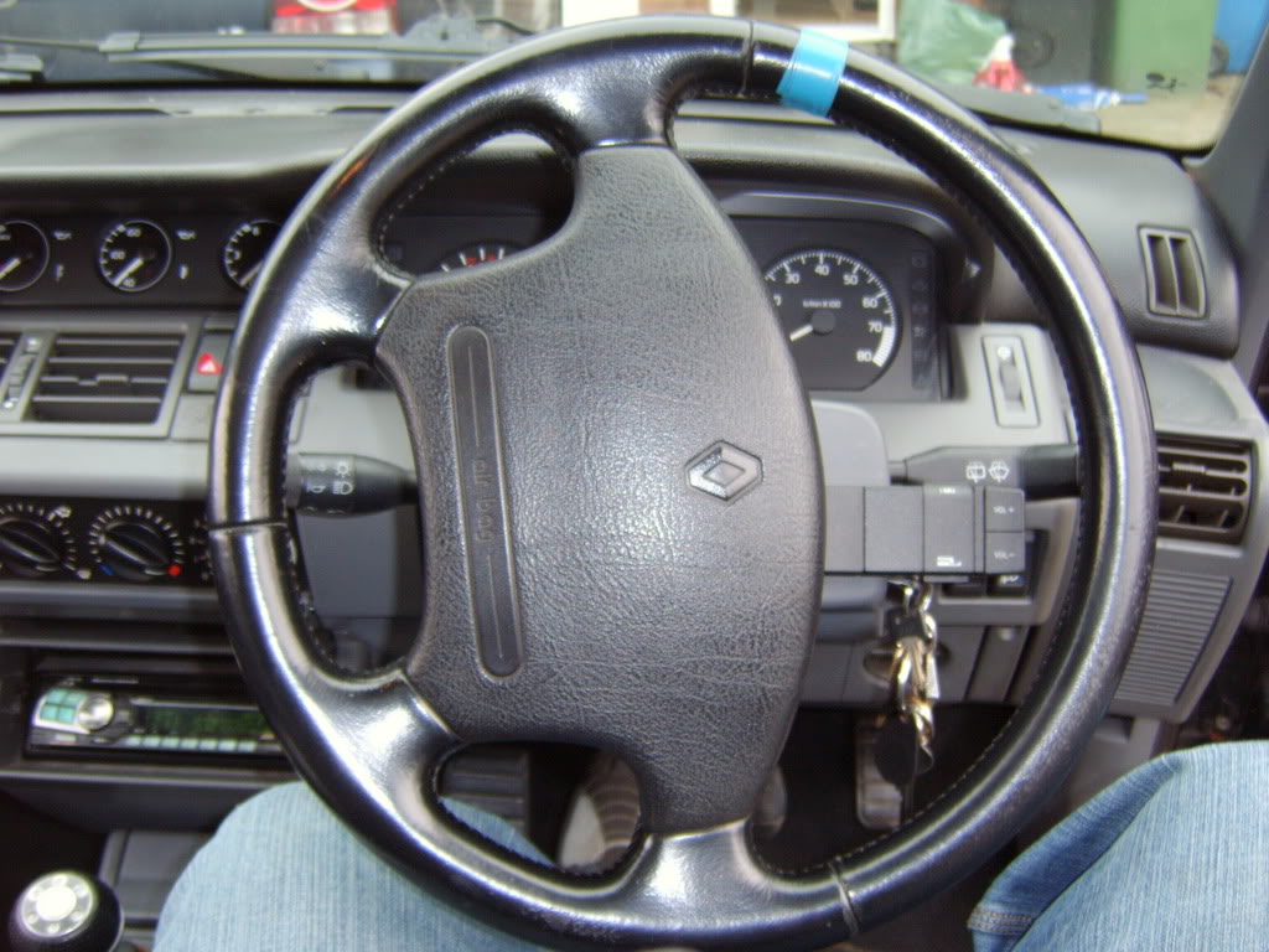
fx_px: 1136
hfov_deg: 58.4
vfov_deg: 45.4
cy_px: 476
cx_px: 634
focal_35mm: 31
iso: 141
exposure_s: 1/30
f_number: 2.7
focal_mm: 8.1
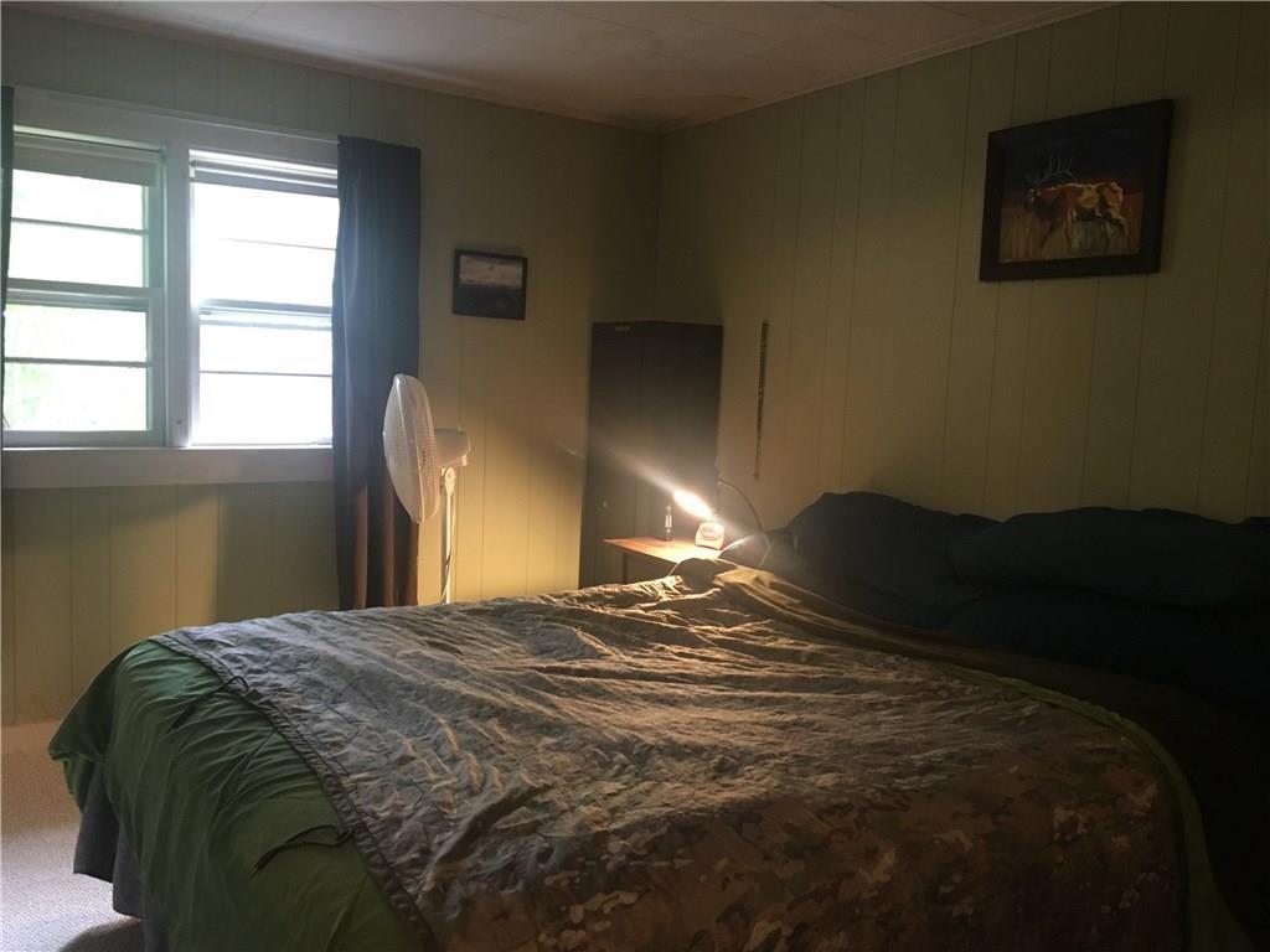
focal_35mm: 29
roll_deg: -2.4
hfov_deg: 61.7
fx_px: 1064
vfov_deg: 48.2
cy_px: 476
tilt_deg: -5.1
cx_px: 635
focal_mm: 4.15
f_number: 2.2
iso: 200
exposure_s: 1/17
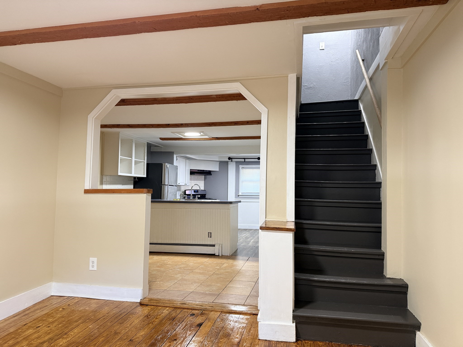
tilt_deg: +3.8
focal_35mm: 24
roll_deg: -0.2
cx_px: 232
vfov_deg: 56.8
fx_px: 321
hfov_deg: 71.6
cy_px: 174
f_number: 1.78
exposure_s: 1/60
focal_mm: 6.76
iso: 200
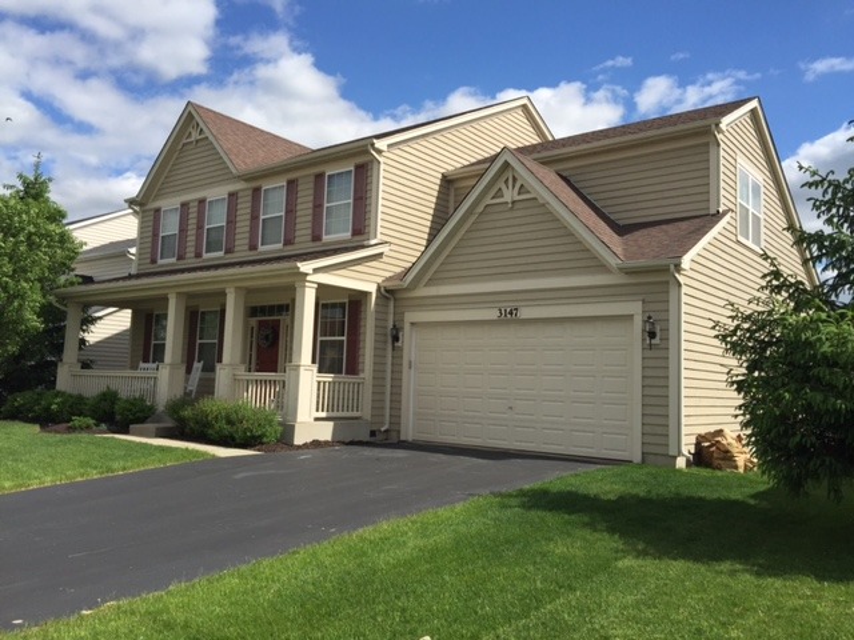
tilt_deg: +5.3
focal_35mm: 29
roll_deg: -2.5
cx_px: 427
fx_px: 715
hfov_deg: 61.7
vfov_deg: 48.2
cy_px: 320
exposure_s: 1/2825
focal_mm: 4.15
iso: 32
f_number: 2.2
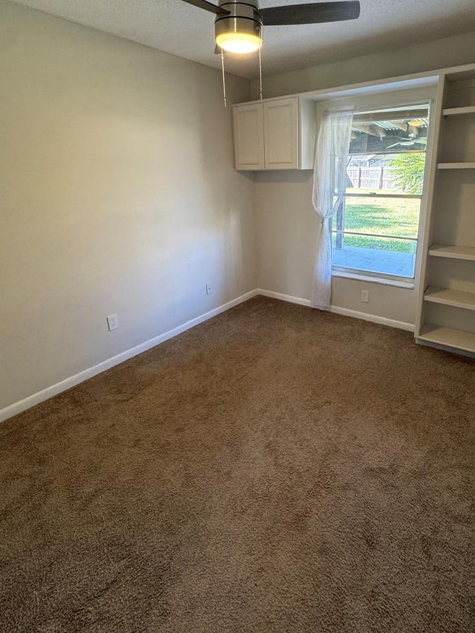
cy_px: 256
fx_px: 329
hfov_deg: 71.0
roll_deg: +1.6
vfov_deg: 86.8
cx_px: 280
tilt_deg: -14.5
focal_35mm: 18
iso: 160
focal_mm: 2.22
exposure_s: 1/120
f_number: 2.2
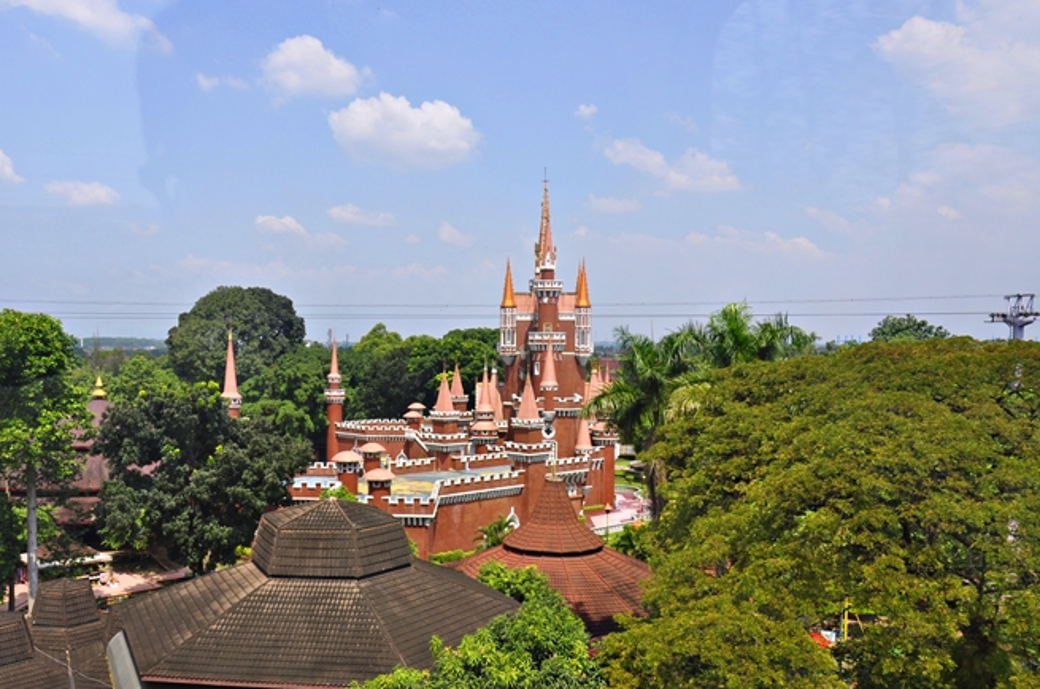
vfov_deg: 39.7
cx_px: 432
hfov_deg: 57.0
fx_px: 951
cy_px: 395
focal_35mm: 33
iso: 200
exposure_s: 1/320
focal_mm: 18
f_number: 10
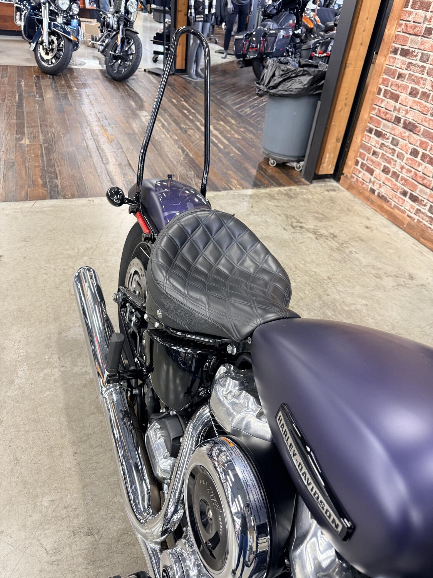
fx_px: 400
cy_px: 289
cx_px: 216
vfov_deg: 71.6
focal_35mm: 24
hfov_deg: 56.8
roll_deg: -7.5
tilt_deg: -37.1
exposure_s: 1/60
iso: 250
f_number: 1.78
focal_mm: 6.76
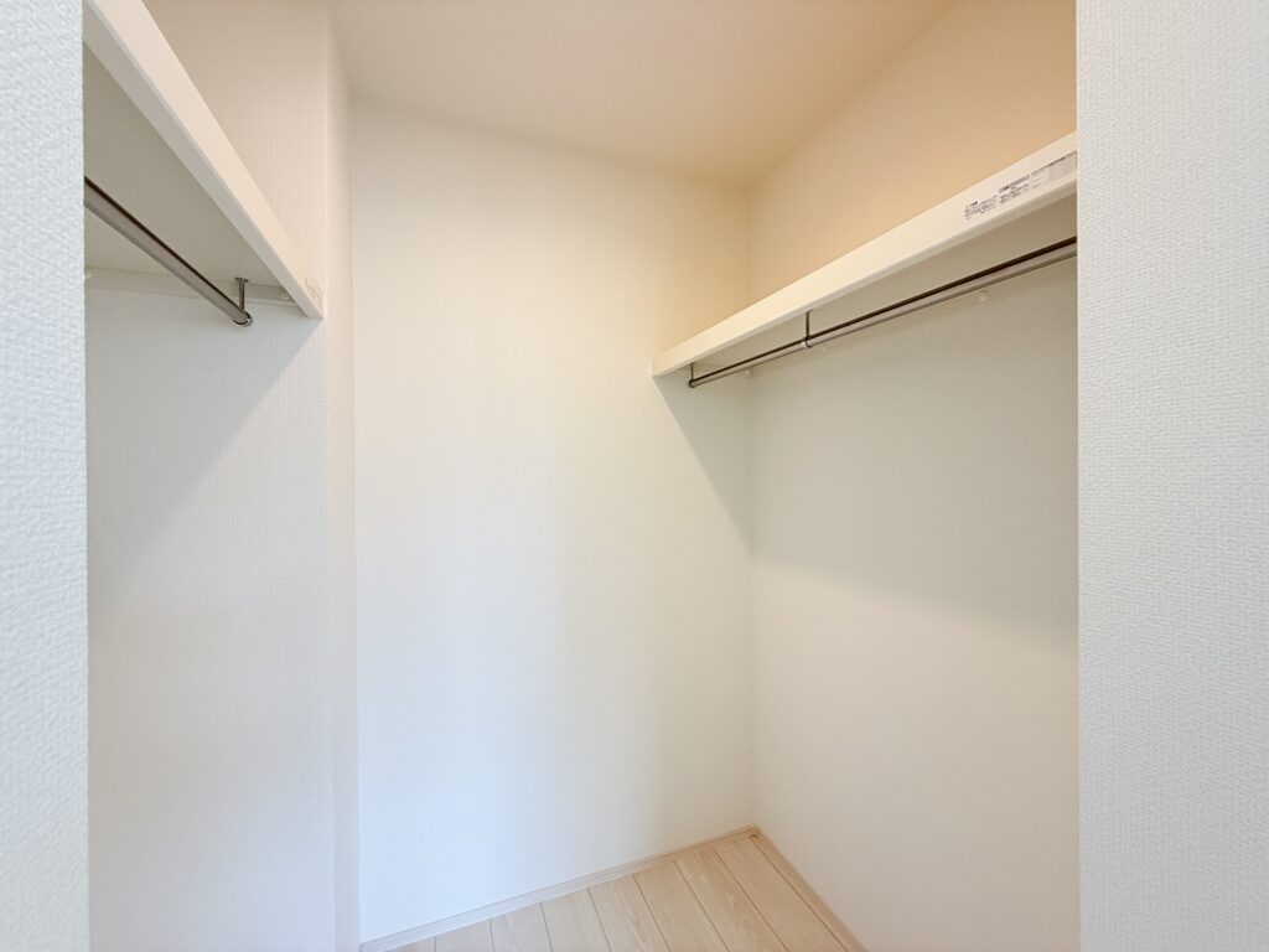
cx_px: 634
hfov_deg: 102.1
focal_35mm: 14
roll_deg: +0.1
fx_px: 513
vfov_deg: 85.7
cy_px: 476
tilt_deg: +0.2
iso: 160
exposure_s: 1/99
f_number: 2.2
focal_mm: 2.22
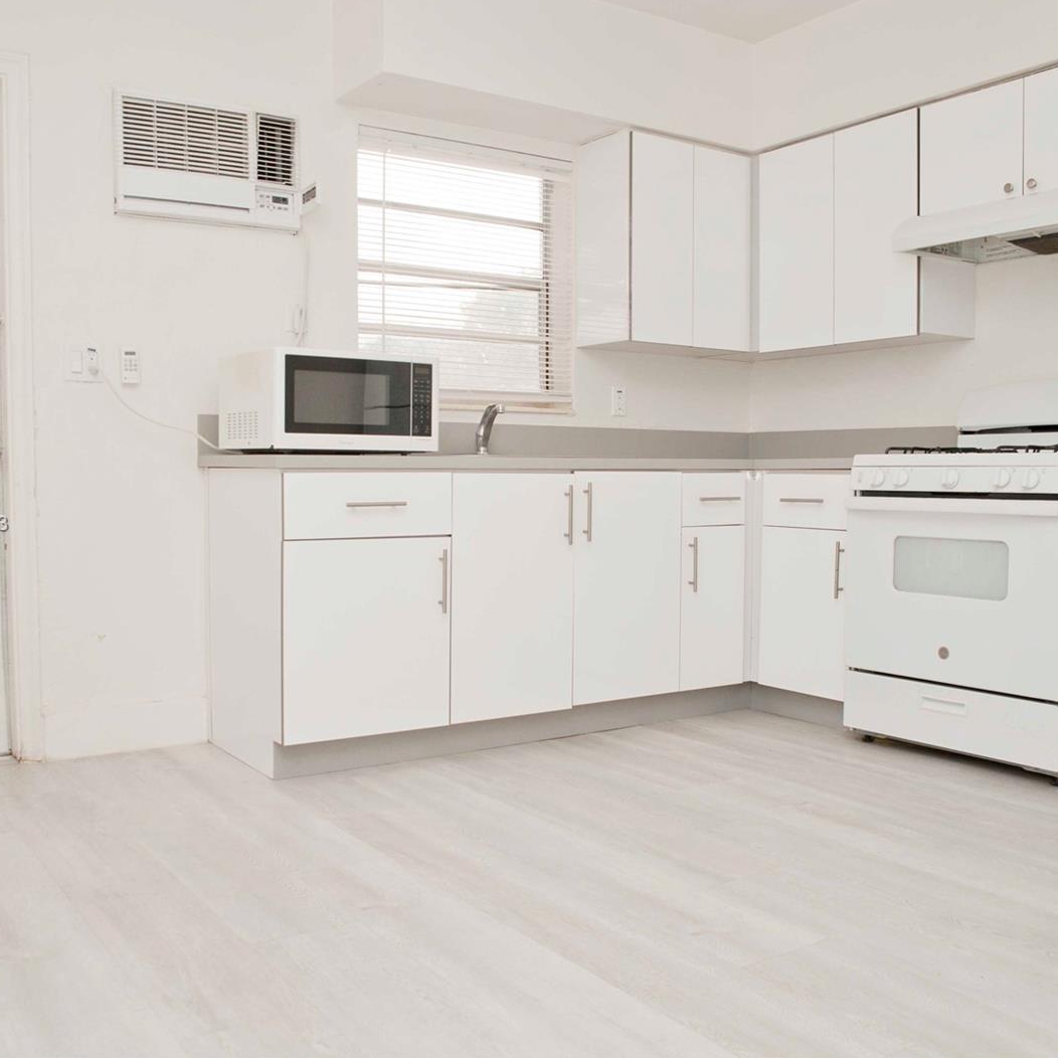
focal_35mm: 31
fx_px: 1072
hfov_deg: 52.5
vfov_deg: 52.5
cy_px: 525
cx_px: 491
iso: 250
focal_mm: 24
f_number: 8
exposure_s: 1/125
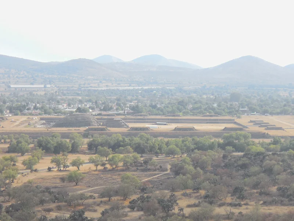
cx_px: 147
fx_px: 892
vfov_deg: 14.1
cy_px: 110
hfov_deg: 18.7
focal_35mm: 105
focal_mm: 18.7
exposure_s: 1/400
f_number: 5
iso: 125
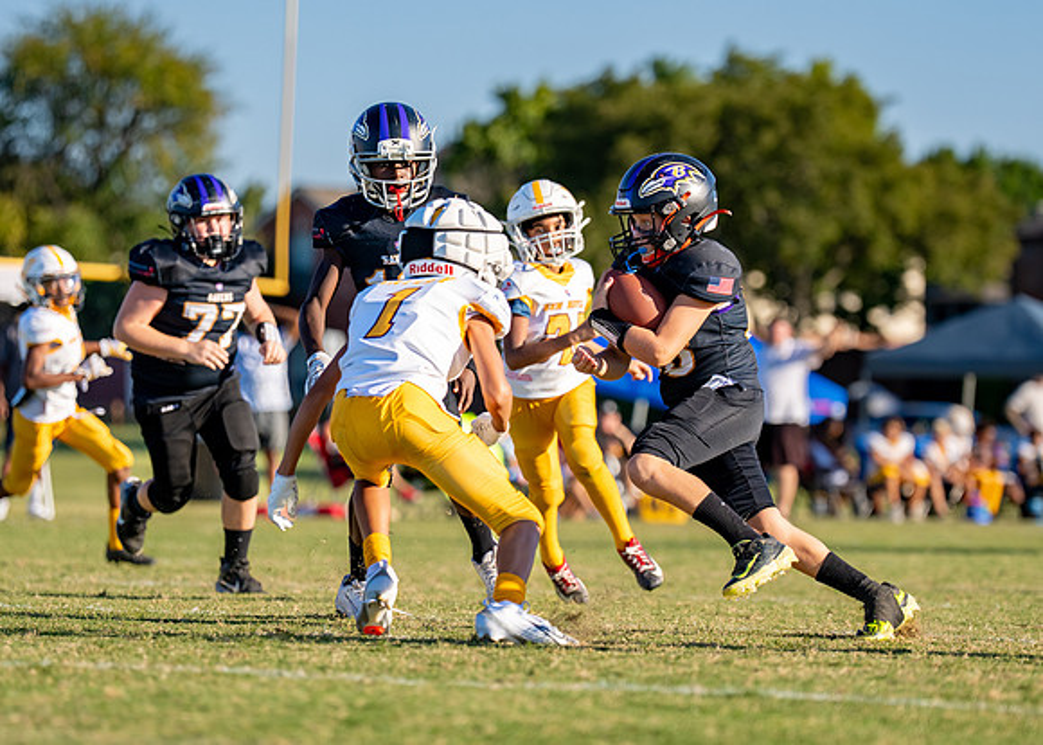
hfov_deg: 8.7
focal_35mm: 231
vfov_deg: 6.2
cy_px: 426
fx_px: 6840
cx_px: 595
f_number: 2.8
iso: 160
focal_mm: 154
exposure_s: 1/3200
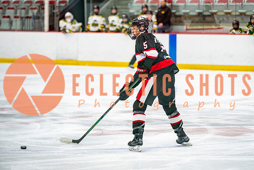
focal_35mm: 174
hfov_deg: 11.8
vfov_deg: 7.9
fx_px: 1227
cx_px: 153
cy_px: 75
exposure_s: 1/640
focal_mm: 140
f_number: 2.8
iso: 1000
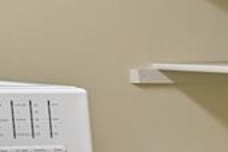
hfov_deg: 15.1
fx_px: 532
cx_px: -308
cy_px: 39
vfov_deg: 16.2
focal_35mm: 84
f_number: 10
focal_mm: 14
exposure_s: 1/15
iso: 220
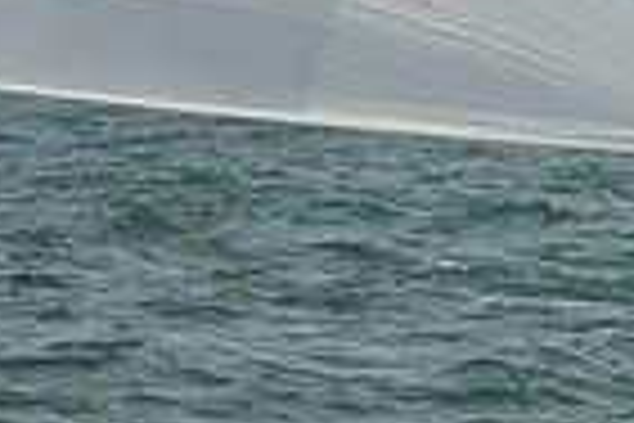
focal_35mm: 404
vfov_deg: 3.4
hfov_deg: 5.1
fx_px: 7114
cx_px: 980
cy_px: 92
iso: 320
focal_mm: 98
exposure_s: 1/1250
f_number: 8
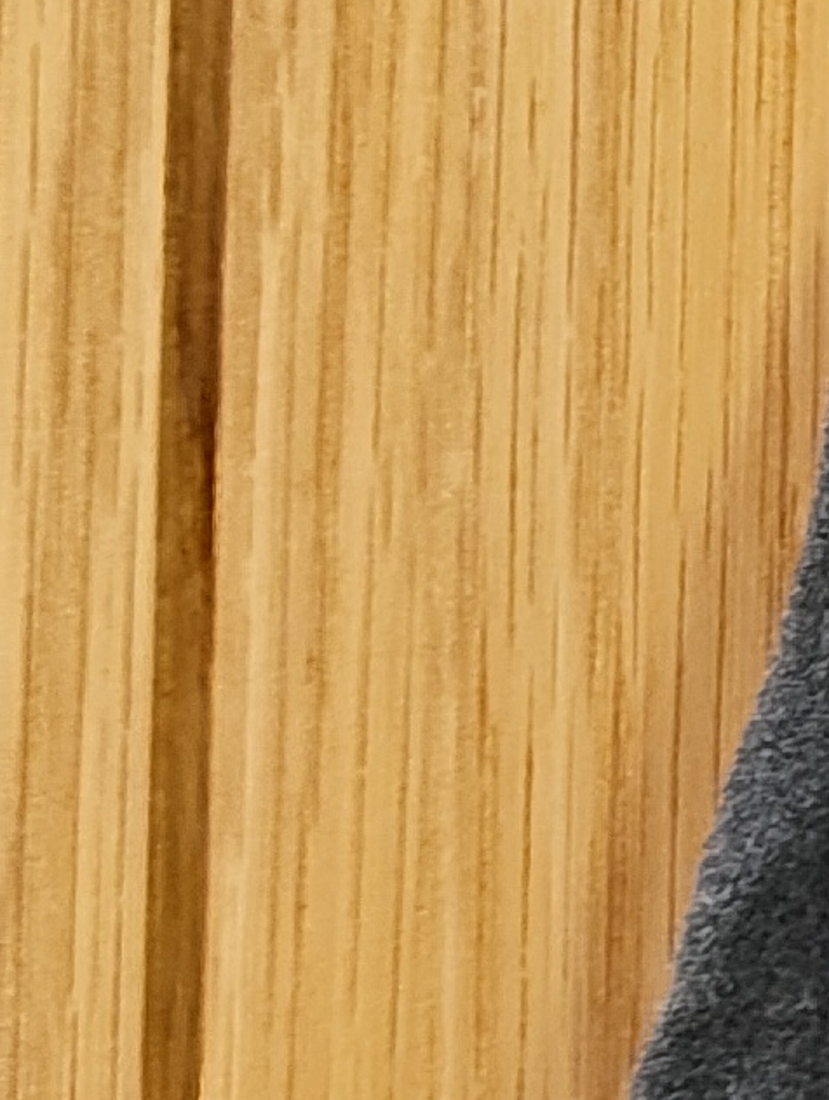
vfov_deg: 12.5
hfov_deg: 8.0
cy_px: -38
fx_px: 4936
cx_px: 2639
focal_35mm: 155
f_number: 1.88
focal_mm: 5.56
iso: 1131
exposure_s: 1/33.3
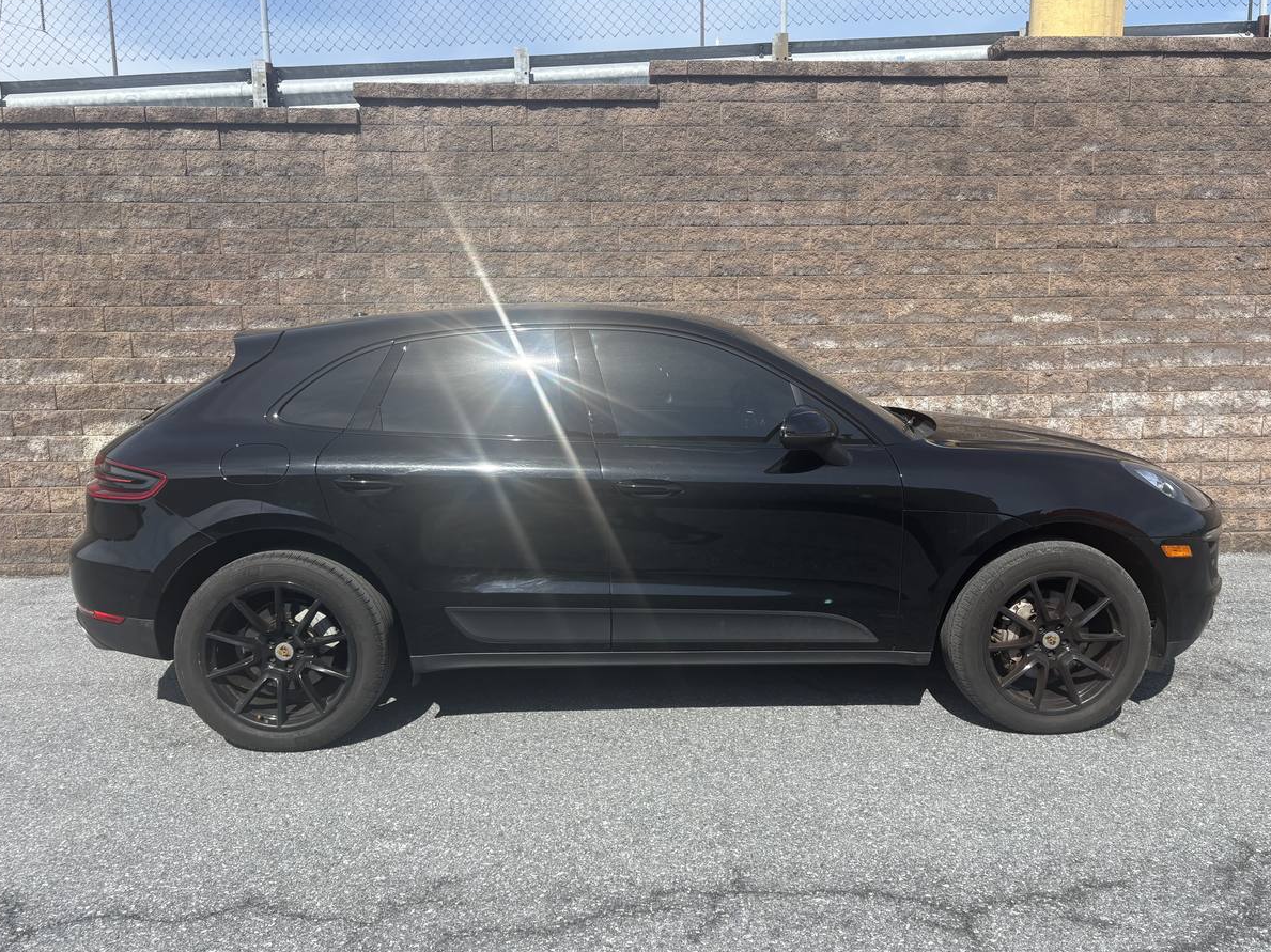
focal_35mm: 28
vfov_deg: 49.7
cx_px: 671
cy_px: 482
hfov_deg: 63.4
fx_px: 1028
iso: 50
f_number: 1.6
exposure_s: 1/2639
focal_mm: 5.96
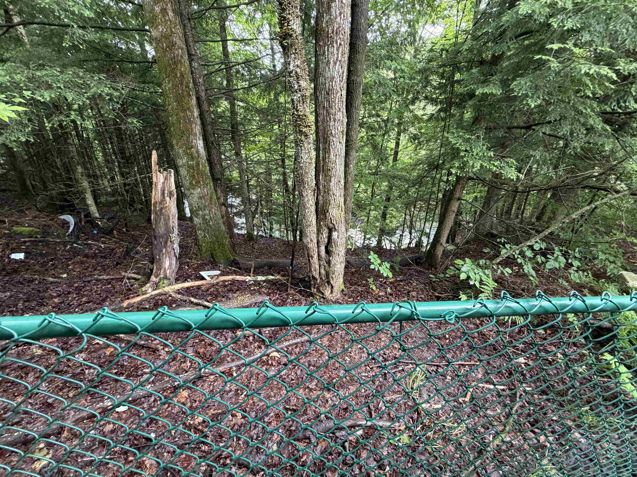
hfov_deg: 102.1
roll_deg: +3.3
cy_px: 238
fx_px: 258
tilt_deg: -26.6
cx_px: 318
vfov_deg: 85.7
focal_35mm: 14
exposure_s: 1/60
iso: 400
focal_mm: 2.22
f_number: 2.2
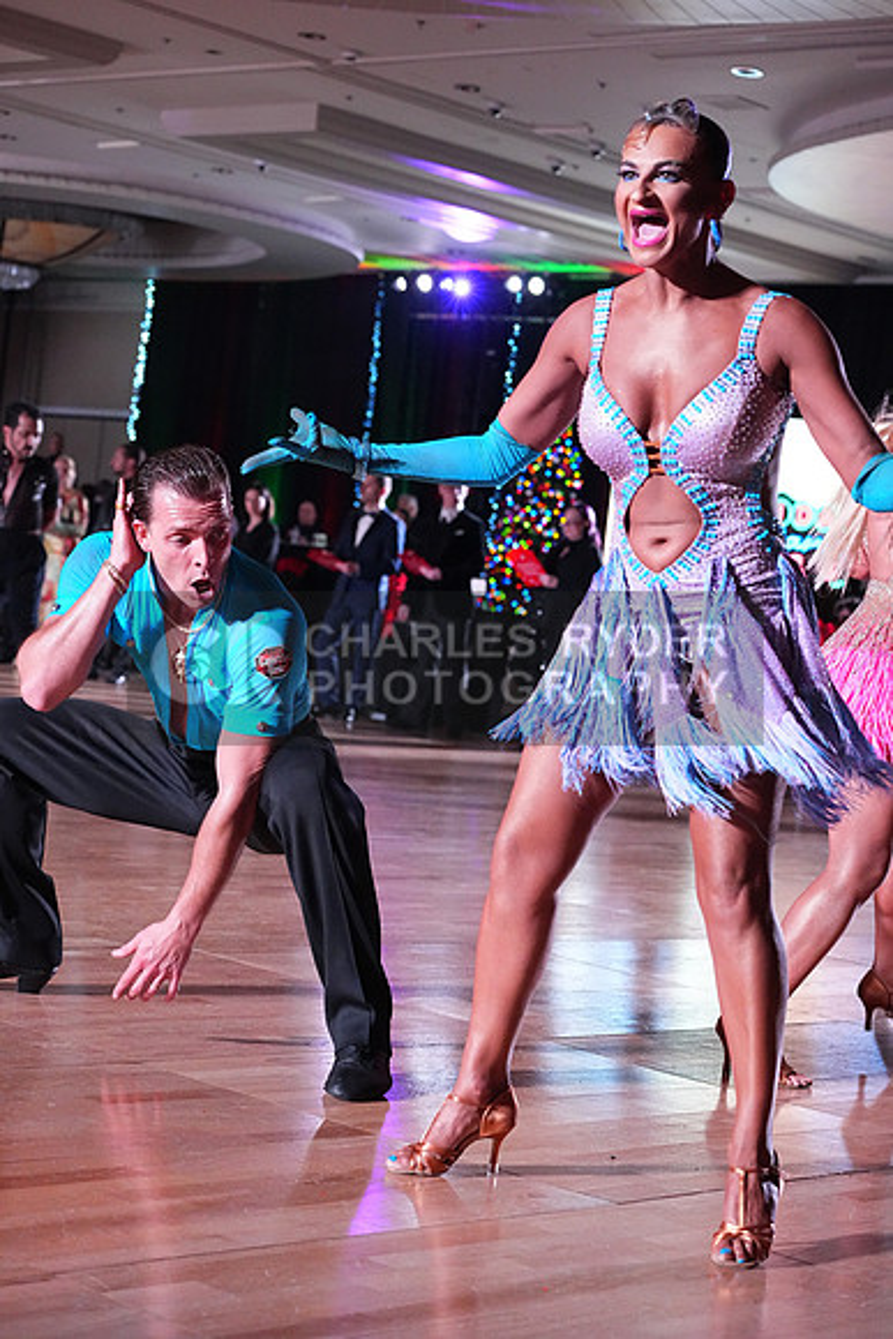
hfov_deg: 19.5
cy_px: 670
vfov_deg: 28.8
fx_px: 2603
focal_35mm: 70
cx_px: 446
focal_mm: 70
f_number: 5
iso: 10000
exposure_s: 1/400
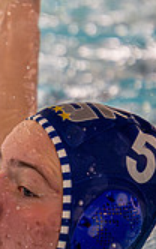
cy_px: 159
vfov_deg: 1.6
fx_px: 8875
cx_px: -244
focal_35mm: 1307
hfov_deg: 1.0
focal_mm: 280
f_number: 4
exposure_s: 1/1000
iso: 20000
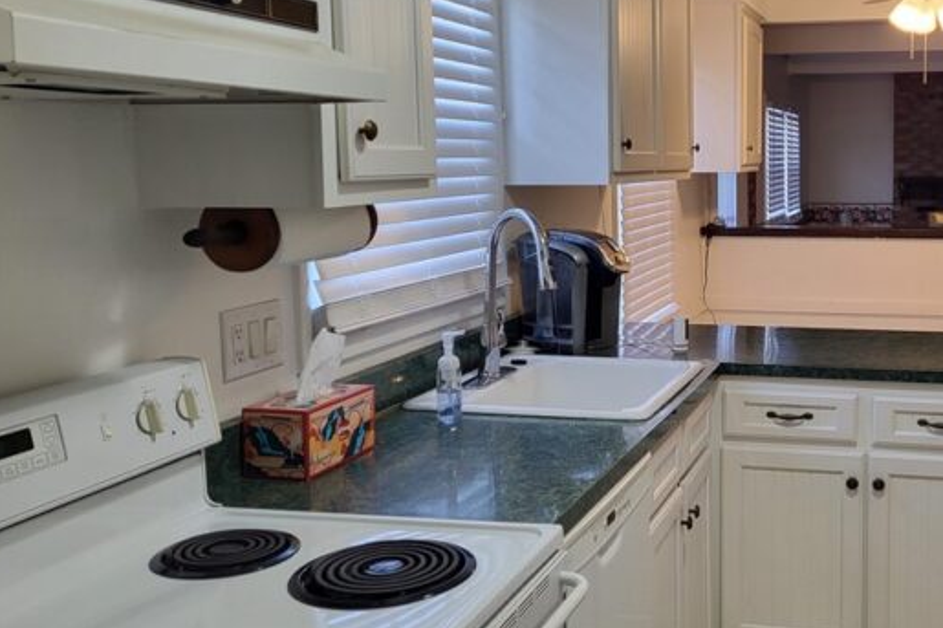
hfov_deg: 44.8
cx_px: 712
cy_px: 273
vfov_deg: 31.8
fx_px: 1100
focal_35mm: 42
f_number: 1.8
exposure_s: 1/120
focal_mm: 5.4
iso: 200
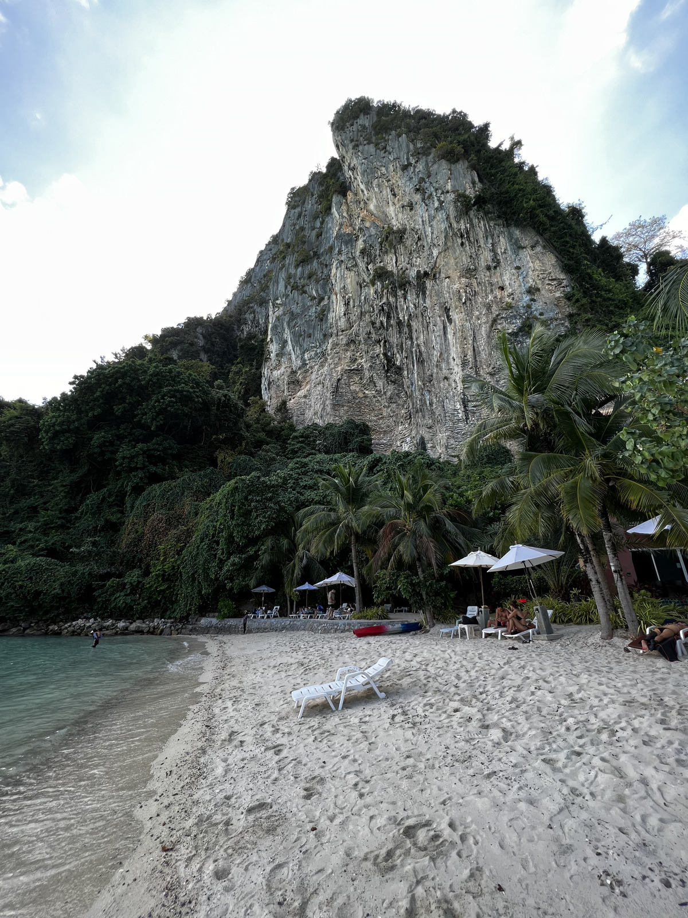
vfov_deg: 106.2
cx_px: 344
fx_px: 345
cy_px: 459
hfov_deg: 89.9
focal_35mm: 13
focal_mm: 1.57
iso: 32
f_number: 1.8
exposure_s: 1/232
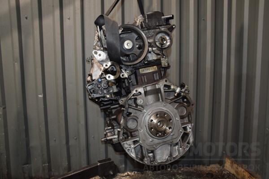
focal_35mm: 32
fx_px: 235
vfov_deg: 41.7
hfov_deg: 59.5
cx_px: 134
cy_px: 90
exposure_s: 1/60
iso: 800
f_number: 5
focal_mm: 21
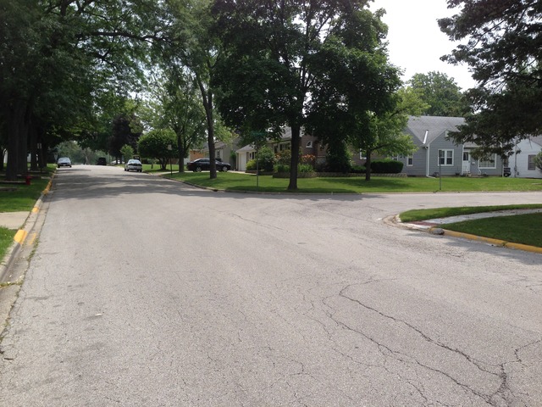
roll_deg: +1.5
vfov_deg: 42.9
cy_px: 204
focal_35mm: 33
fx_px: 517
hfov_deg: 55.4
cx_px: 271
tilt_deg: -2.0
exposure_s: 1/1290
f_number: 2.4
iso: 50
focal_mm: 4.12
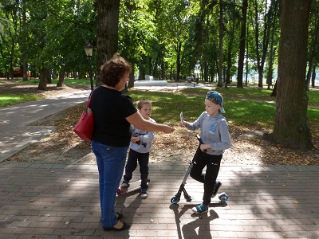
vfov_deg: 56.8
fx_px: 221
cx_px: 160
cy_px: 120
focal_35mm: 24
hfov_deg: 71.6
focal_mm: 4.3
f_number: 3.5
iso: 250
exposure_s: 1/250
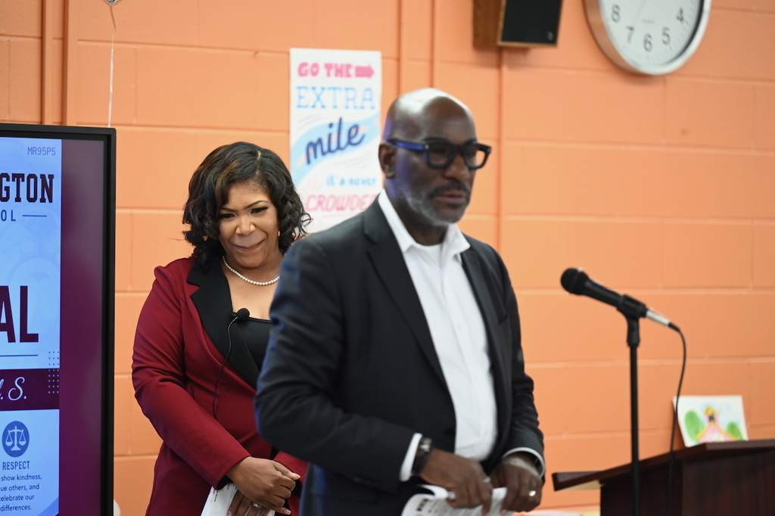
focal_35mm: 165
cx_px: 388
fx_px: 3551
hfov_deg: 12.5
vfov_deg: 8.3
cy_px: 258
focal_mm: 165
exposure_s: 1/200
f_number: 2.8
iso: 1400
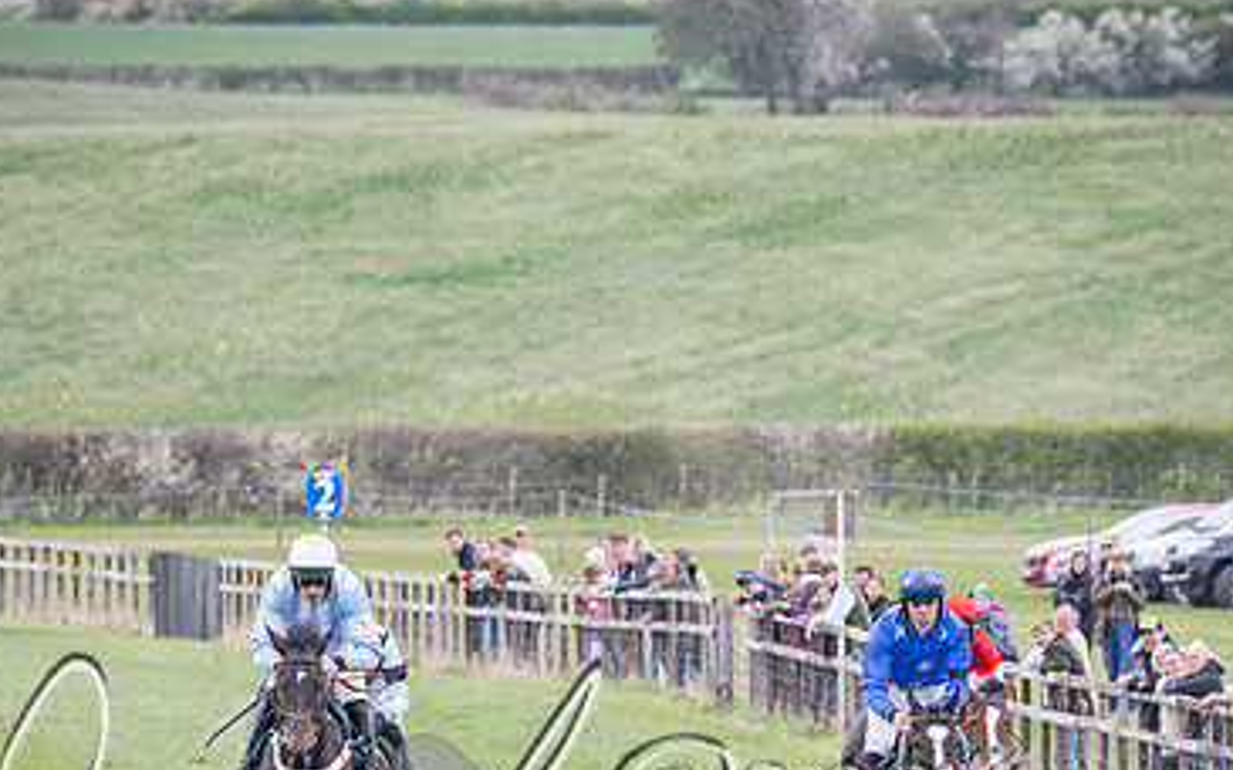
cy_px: 813
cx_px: 601
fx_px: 21604
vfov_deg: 2.0
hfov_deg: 3.3
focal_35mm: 643
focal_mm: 170
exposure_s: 1/1600
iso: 500
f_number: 4
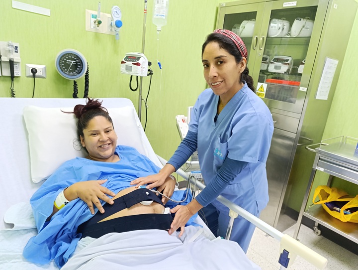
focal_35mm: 23
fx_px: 238
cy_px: 135
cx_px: 179
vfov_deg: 59.0
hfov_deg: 73.9
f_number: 1.6
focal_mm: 6.14
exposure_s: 1/100
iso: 640
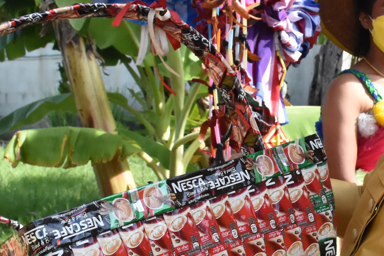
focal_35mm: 83
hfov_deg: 23.4
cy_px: 161
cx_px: 384
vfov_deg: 16.4
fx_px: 885
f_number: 8
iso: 2500
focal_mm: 18
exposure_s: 1/1250
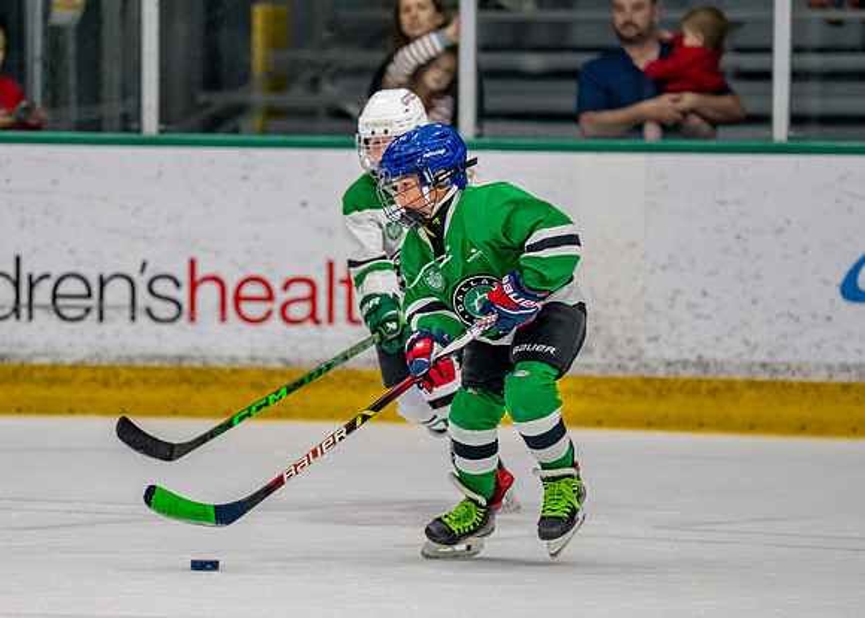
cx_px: 355
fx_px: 8316
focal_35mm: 339
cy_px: 321
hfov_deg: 6.0
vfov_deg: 4.3
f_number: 2.8
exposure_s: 1/1250
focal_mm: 200
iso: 800
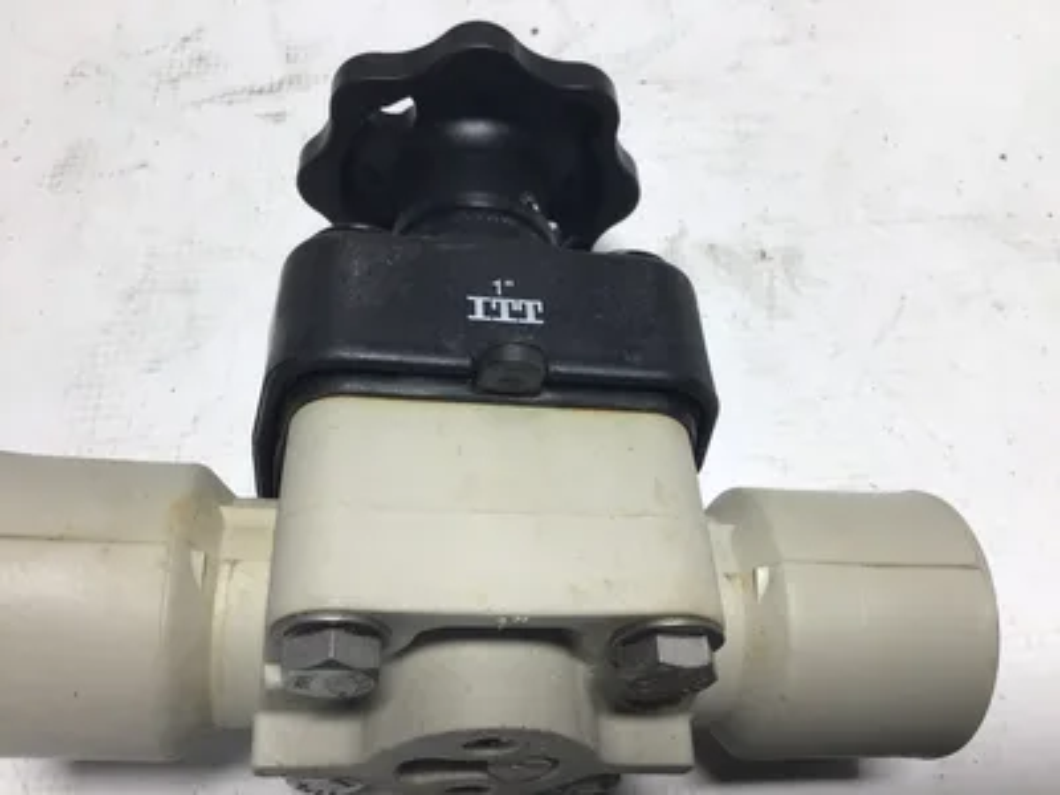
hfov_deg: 58.4
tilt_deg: -62.9
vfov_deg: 45.4
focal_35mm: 31
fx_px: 949
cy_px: 398
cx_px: 530
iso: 25
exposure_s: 1/120
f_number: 2.4
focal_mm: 3.3
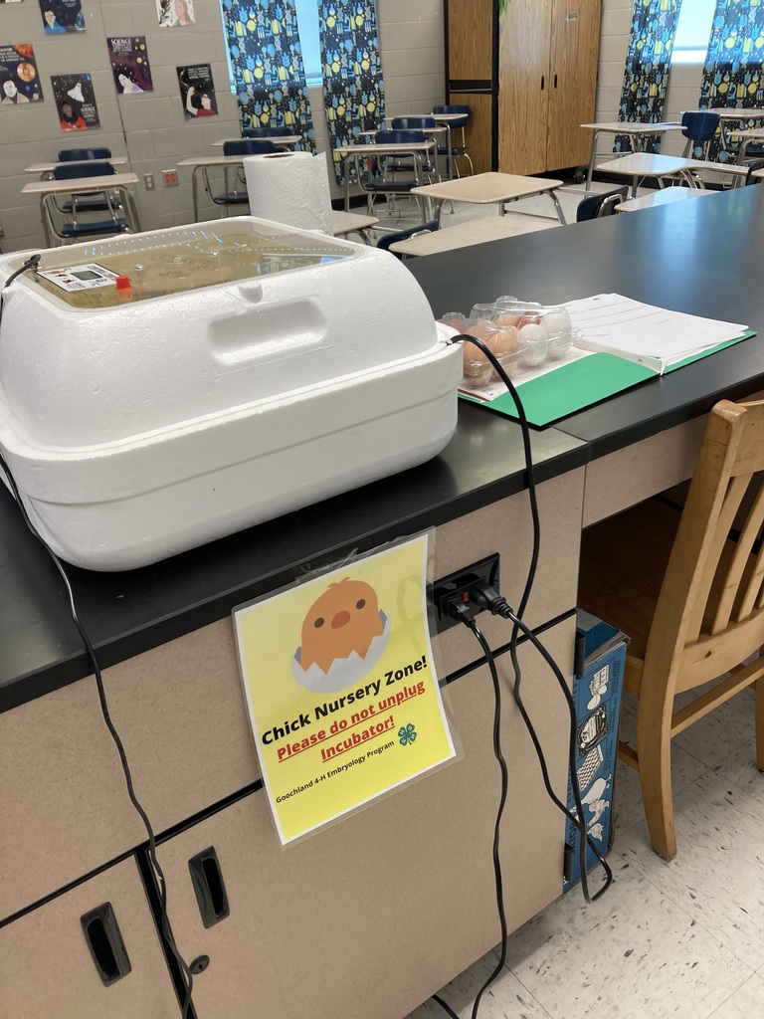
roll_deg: +4.0
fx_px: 824
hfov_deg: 49.7
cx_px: 382
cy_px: 510
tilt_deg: -29.0
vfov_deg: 63.4
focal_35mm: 28
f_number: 1.8
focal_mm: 3.99
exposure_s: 1/60
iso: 50
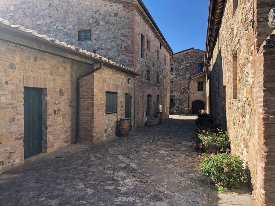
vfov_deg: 49.7
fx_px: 222
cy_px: 103
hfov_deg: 63.4
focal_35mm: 28
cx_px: 138
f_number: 1.8
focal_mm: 3.99
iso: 20
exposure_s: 1/827
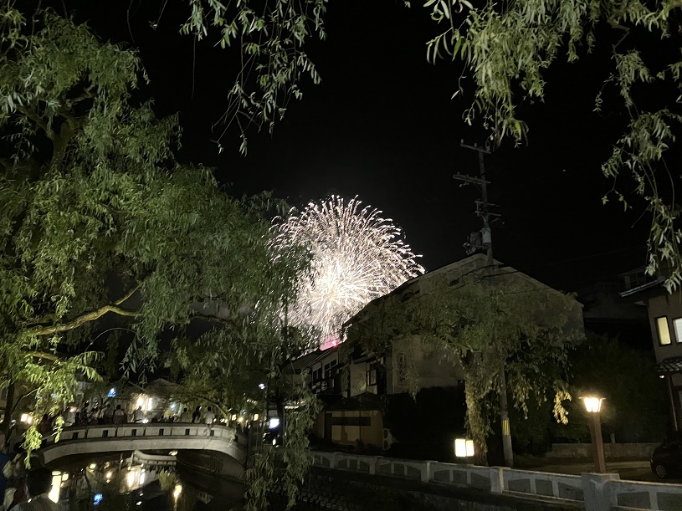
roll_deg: +0.4
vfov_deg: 49.7
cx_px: 341
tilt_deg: +17.3
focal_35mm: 28
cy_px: 256
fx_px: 552
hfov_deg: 63.5
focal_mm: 3.99
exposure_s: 1/15
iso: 1600
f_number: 1.8
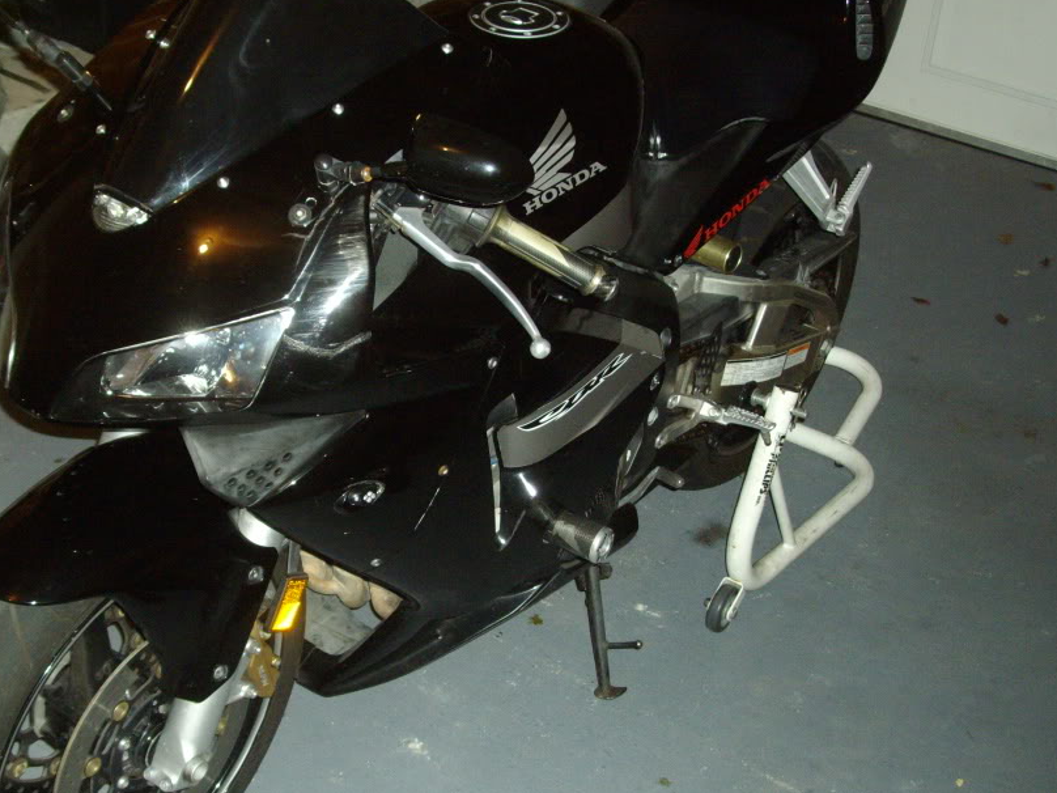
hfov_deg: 33.7
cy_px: 412
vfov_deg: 25.7
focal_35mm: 57
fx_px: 1740
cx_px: 428
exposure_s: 1/60
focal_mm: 7.4
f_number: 3
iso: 301
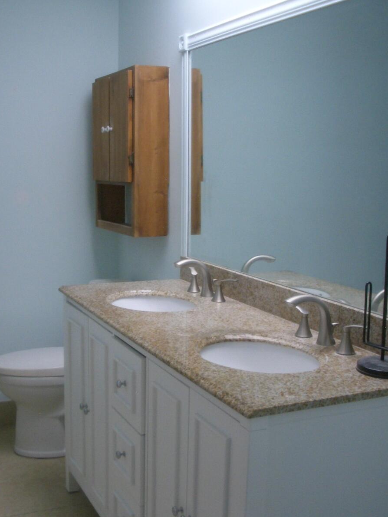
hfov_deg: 30.8
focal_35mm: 47
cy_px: 260
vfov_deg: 40.4
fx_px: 702
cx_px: 163
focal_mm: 5.8
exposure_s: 1/100
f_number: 2.6
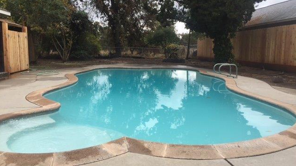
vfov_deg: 36.6
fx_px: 251
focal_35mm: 32
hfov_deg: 61.0
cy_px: 84
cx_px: 148
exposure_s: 1/694
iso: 32
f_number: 2.2
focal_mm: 4.15
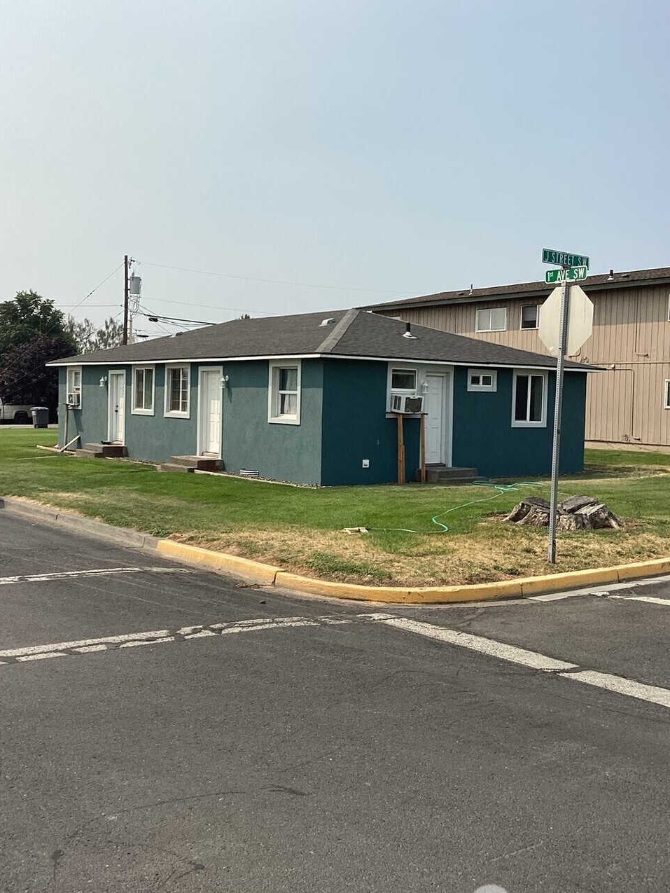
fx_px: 903
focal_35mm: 35
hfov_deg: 40.7
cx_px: 304
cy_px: 436
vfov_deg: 52.6
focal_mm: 3.3
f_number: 2.4
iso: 25
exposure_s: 1/1988
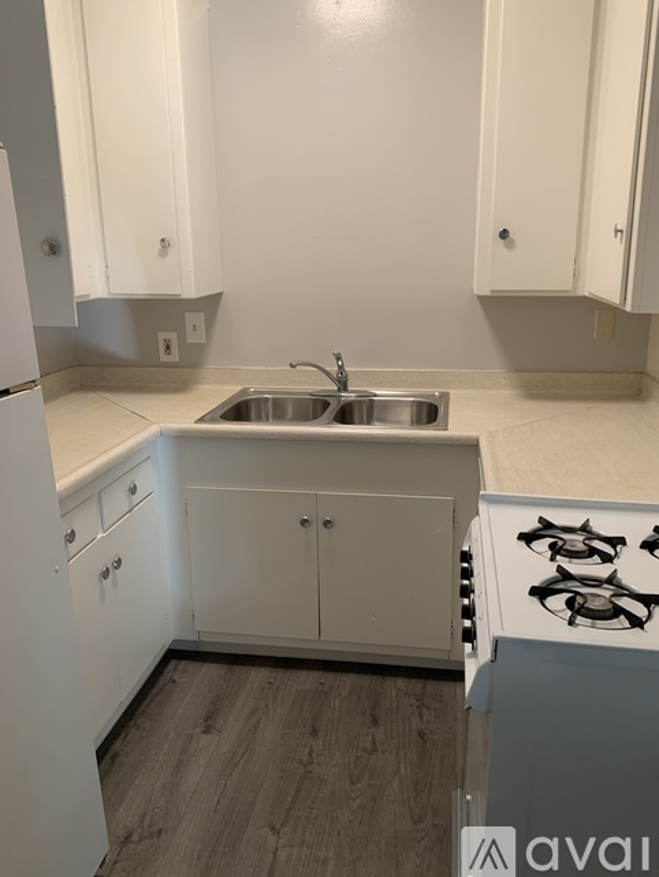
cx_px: 340
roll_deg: +1.6
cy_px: 426
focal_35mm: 27
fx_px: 685
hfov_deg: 51.4
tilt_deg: -15.2
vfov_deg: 65.3
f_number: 1.8
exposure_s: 1/60
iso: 125
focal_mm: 4.25
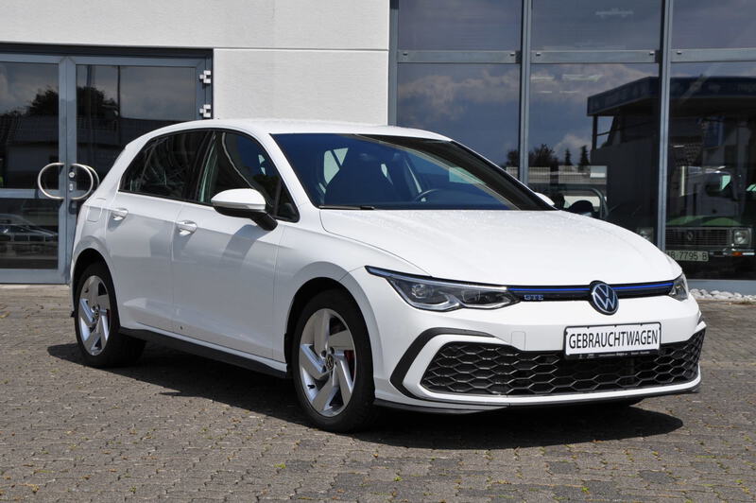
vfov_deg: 20.1
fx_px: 1416
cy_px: 252
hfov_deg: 29.9
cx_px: 378
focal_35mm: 68
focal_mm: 45
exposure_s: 1/400
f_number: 10
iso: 200
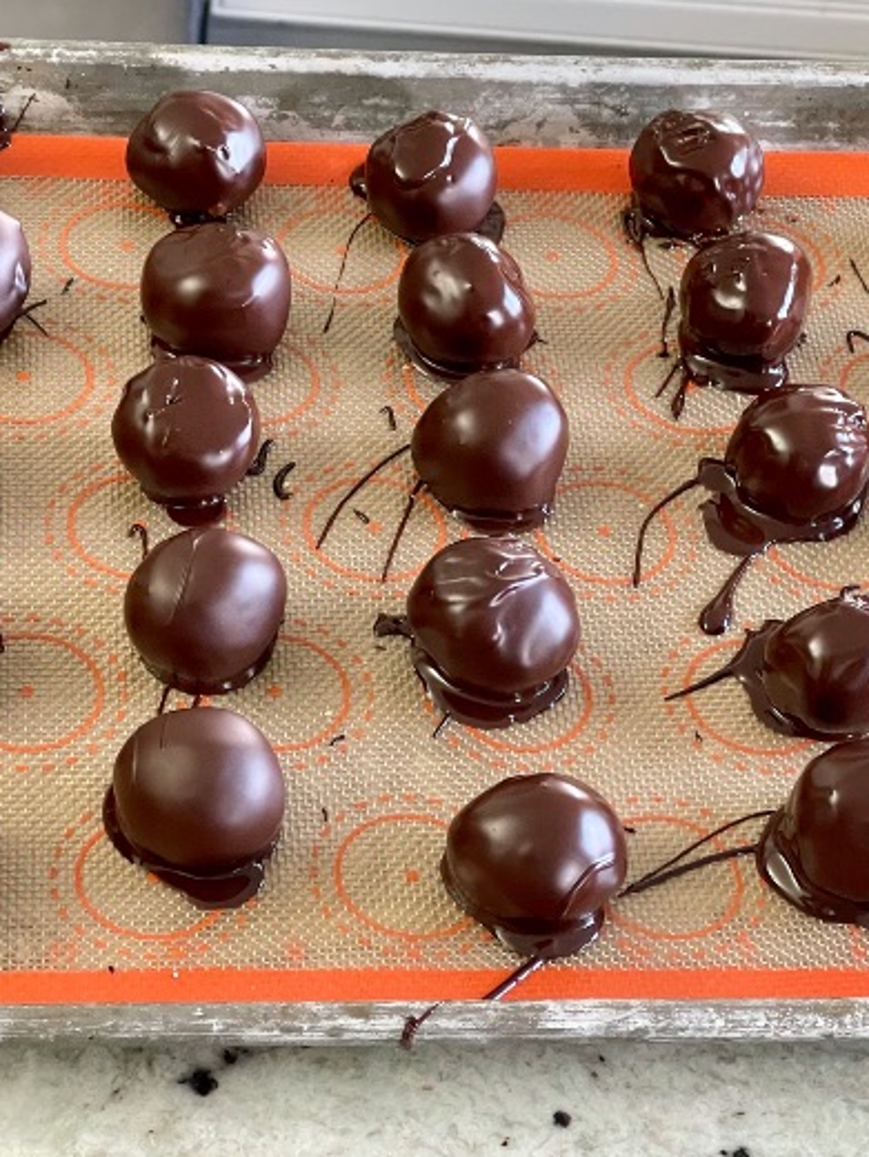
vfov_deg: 22.8
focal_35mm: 86
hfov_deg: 17.2
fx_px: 2877
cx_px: 333
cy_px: 581
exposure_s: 1/60
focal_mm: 7.5
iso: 400
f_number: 2.2
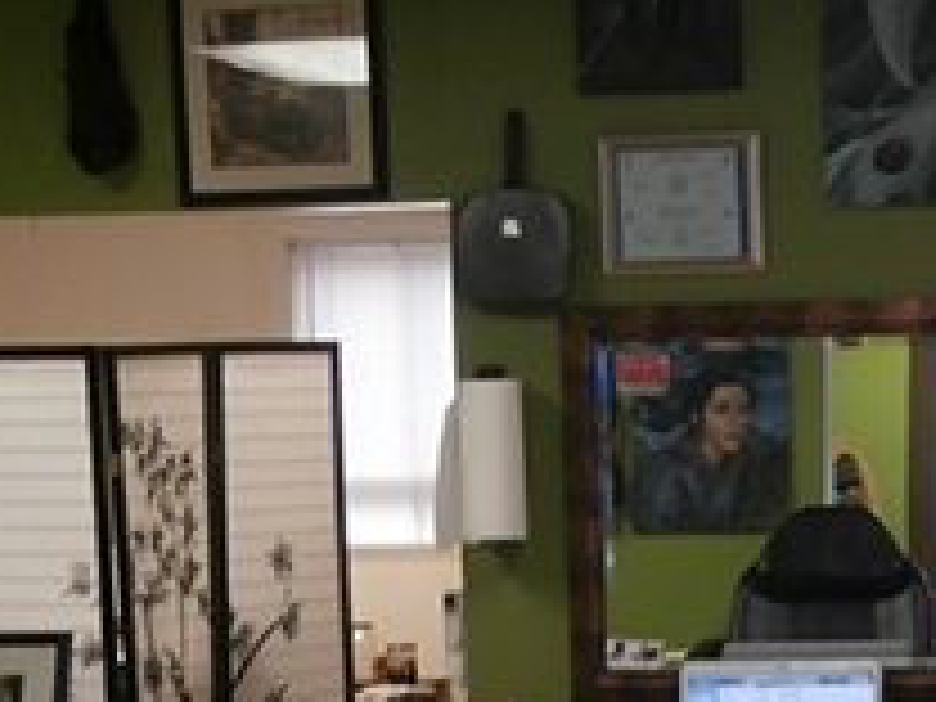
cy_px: 891
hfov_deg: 16.6
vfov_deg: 12.3
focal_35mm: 117
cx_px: 832
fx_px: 3164
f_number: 3.9
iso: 200
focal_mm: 6.7
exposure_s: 1/15
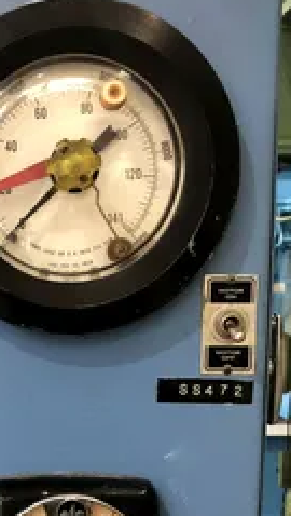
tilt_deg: -6.4
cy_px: 367
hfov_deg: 22.3
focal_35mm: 51
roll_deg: -0.9
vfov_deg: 39.8
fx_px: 697
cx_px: -24
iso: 40
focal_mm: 4
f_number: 1.8
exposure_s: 1/20
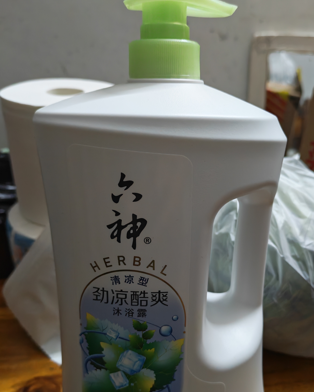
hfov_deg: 44.2
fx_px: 383
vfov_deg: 54.0
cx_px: 193
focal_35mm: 33
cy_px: 227
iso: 3200
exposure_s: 1/33
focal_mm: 6.12
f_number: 1.9
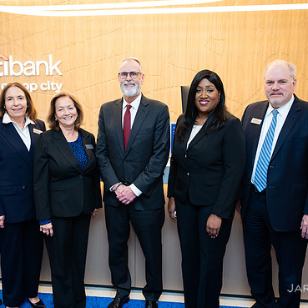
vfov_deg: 43.9
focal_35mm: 38
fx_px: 383
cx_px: 125
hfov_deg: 43.7
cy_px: 149
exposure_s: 1/160
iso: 400
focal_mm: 27.5
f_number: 3.2
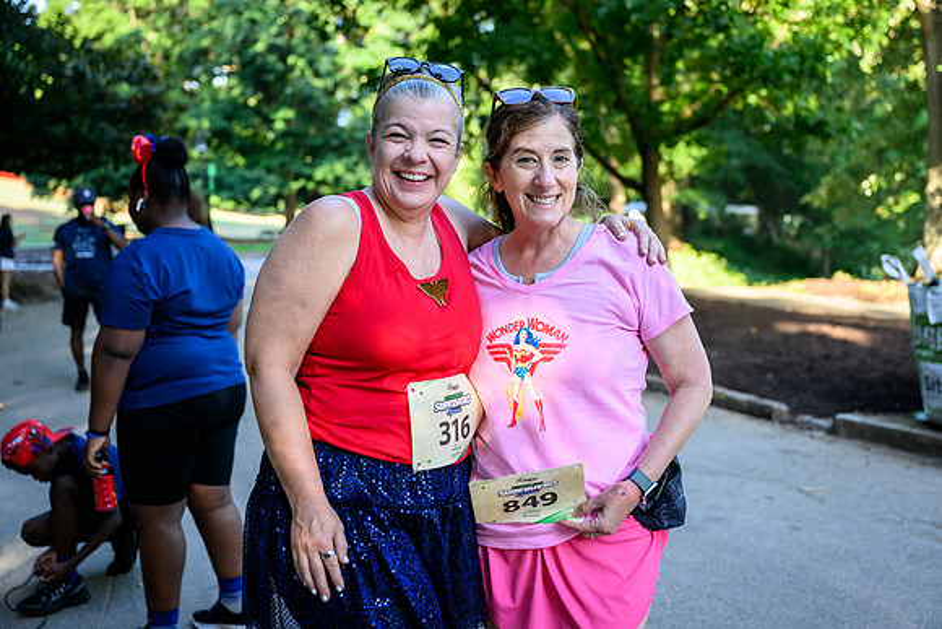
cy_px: 321
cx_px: 481
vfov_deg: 35.2
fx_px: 990
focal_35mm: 38
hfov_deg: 50.9
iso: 320
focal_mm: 37
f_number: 2.8
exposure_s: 1/400
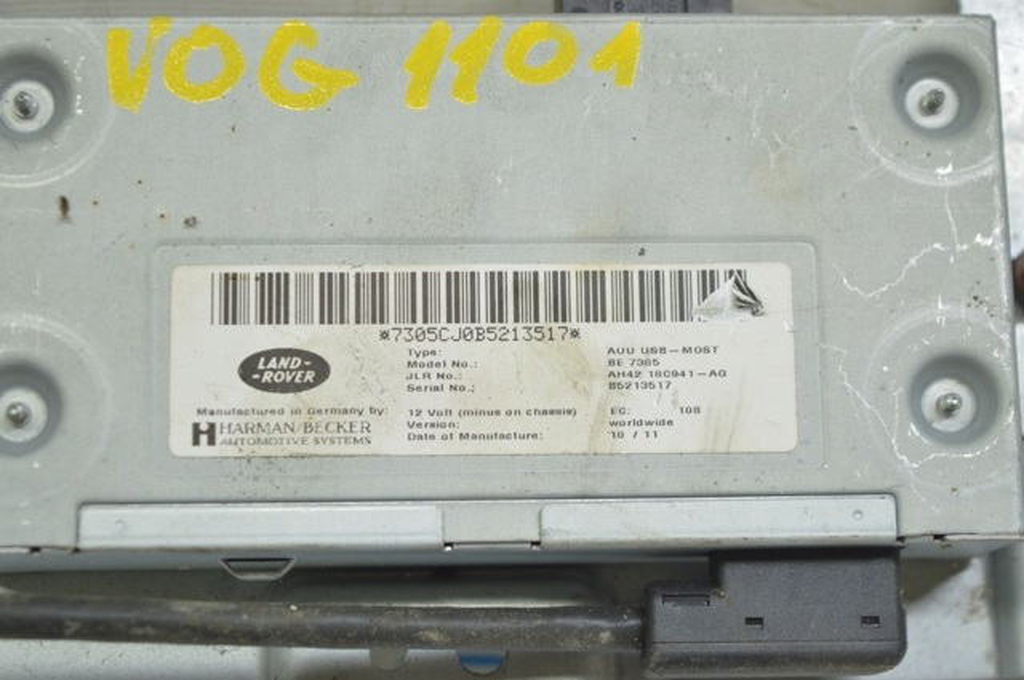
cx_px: 512
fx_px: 2216
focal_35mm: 78
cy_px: 340
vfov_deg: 17.4
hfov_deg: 26.0
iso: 400
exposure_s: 1/20
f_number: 5.6
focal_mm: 52
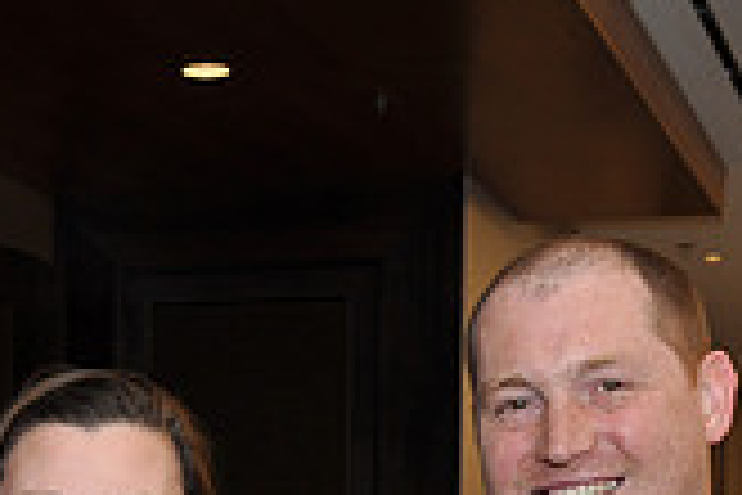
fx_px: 2391
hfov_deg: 17.5
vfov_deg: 11.2
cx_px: 166
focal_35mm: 116
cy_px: 808
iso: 200
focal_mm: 22
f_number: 4
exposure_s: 1/60
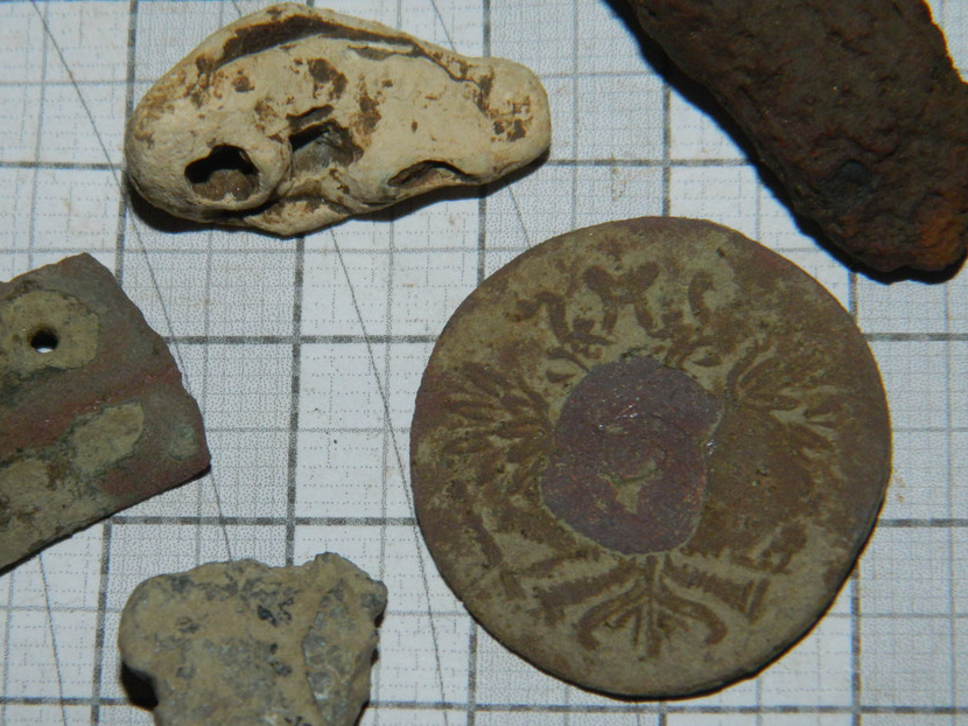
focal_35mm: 108
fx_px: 3019
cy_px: 444
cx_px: 357
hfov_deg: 18.2
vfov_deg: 13.7
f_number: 11.9
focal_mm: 15.1
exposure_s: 1/50
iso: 200
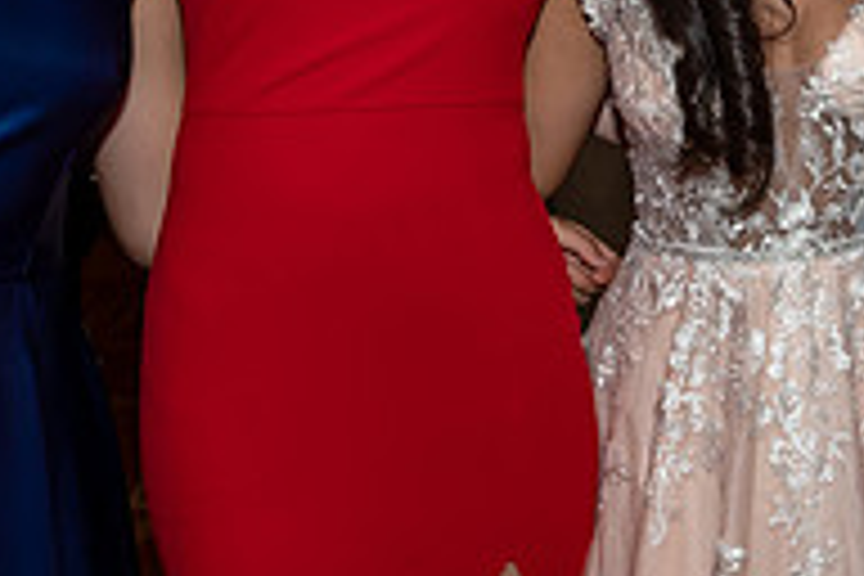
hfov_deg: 16.9
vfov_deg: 11.3
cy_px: 11
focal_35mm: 120
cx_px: 756
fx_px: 2880
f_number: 8
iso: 400
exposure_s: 1/250
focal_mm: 23
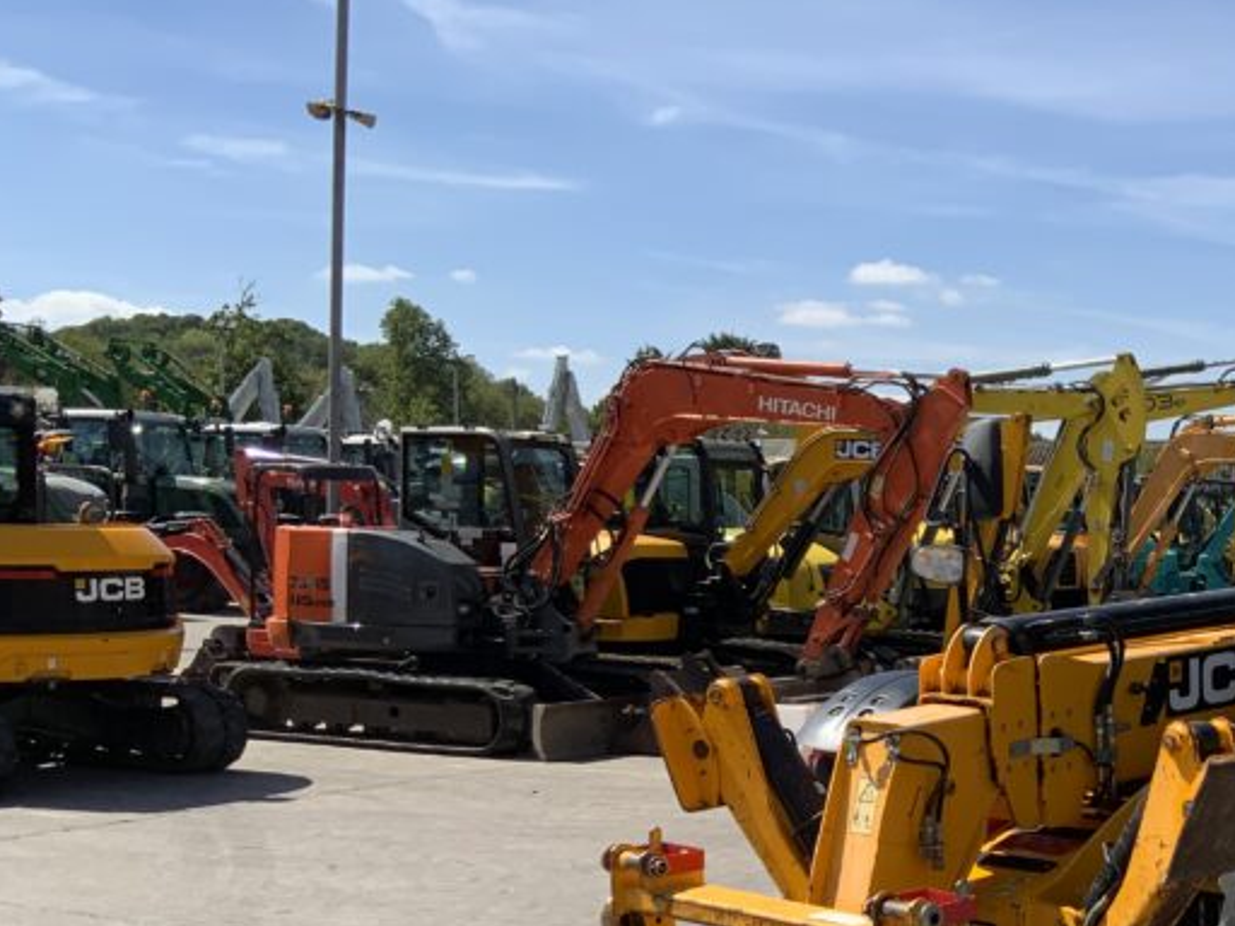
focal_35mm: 58
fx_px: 2069
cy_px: 743
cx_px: 1208
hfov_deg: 31.0
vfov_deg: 24.8
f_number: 1.8
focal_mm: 3
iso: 16
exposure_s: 1/2141
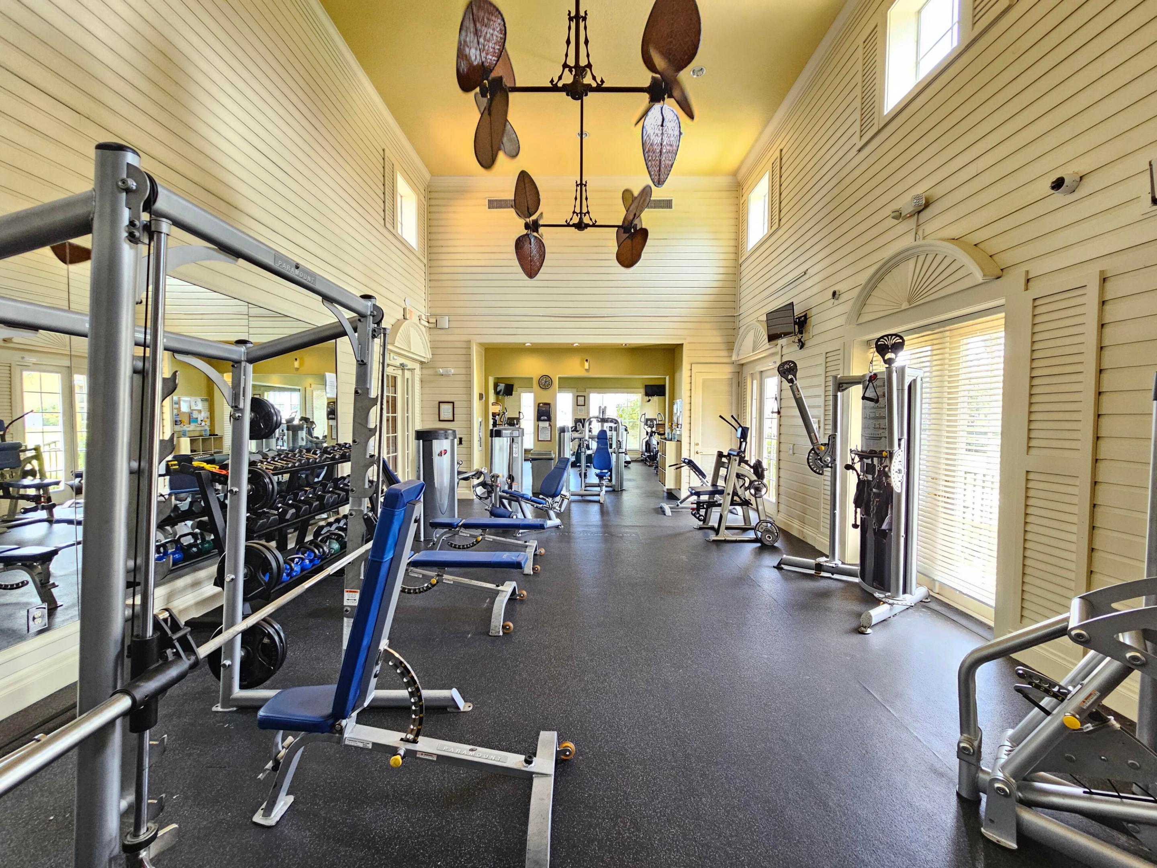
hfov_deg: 106.2
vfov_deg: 89.9
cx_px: 578
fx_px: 435
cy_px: 434
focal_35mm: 13
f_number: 2.2
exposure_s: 1/60
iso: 250
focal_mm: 2.2
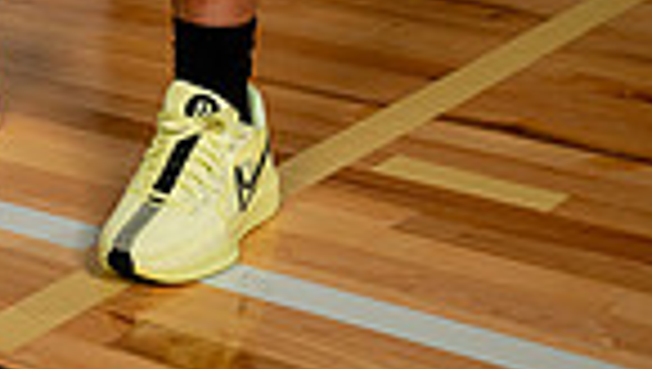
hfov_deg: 16.2
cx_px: 4
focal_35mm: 130
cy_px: -603
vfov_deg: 8.4
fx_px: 2250
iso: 250
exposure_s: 1/500
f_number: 8
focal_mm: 40
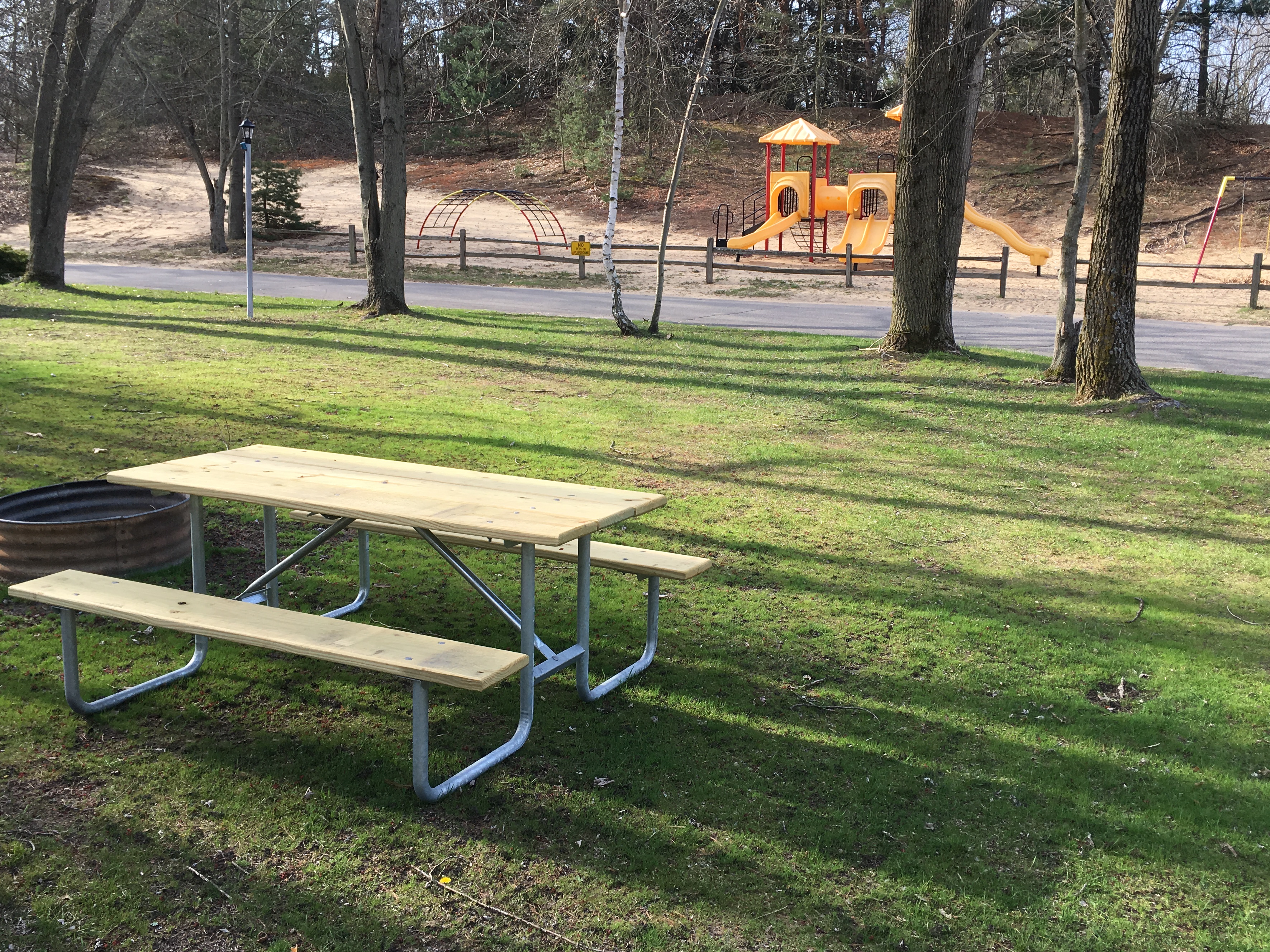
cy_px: 432
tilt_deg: -10.7
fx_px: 1211
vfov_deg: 42.9
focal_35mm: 33
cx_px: 665
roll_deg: +0.2
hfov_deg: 55.3
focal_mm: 4.15
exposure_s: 1/363
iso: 25
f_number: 2.2
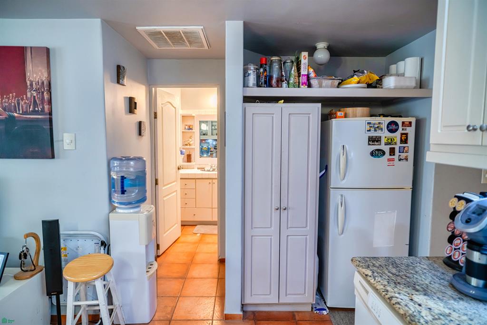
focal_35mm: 20
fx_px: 270
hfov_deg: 84.0
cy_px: 162
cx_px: 244
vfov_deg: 61.9
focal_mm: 20
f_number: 2.8
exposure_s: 1/90
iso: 640
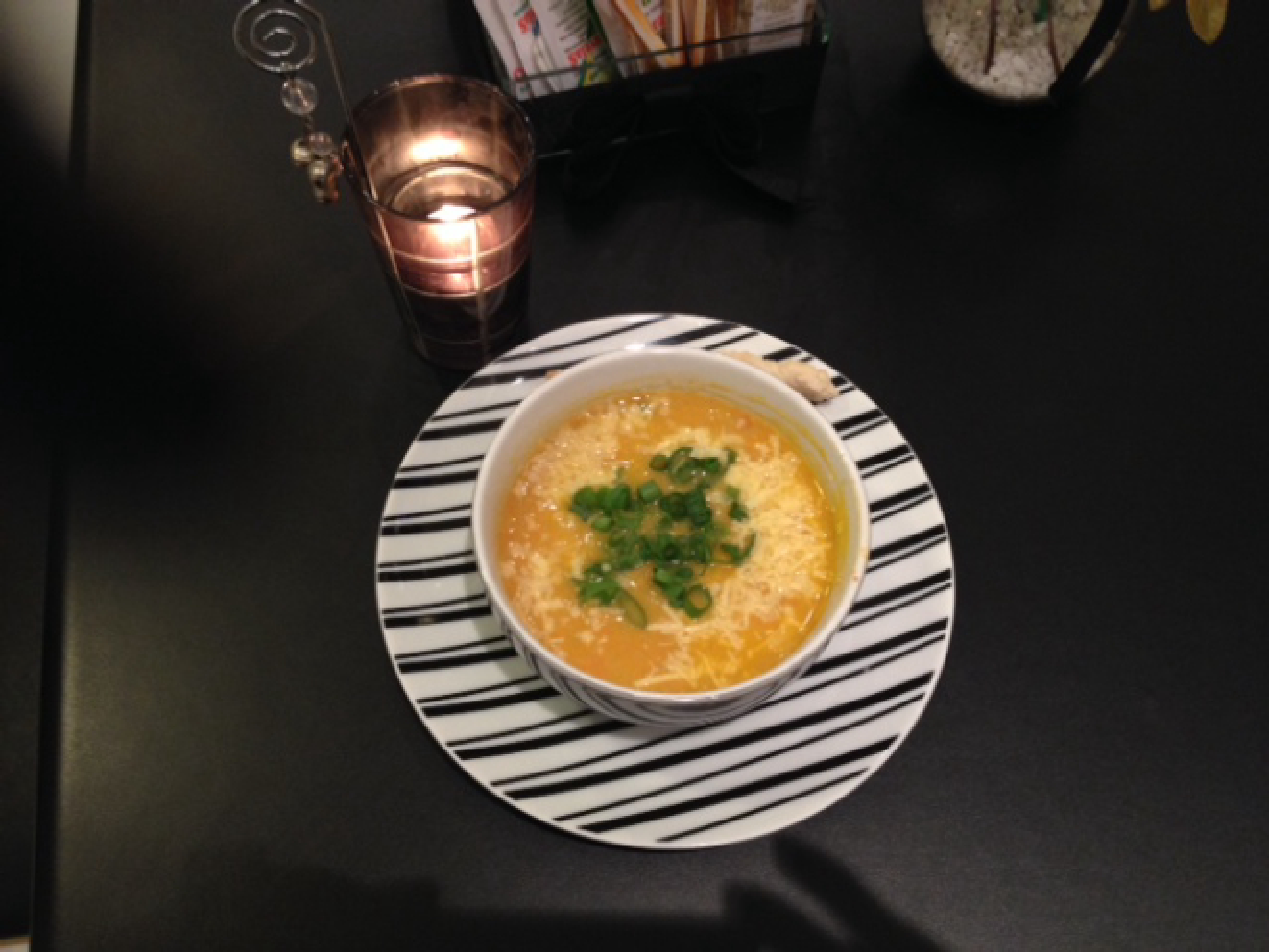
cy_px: 476
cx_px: 634
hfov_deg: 52.6
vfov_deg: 40.7
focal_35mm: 35
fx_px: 1283
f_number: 2.4
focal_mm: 4.28
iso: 125
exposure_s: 1/20
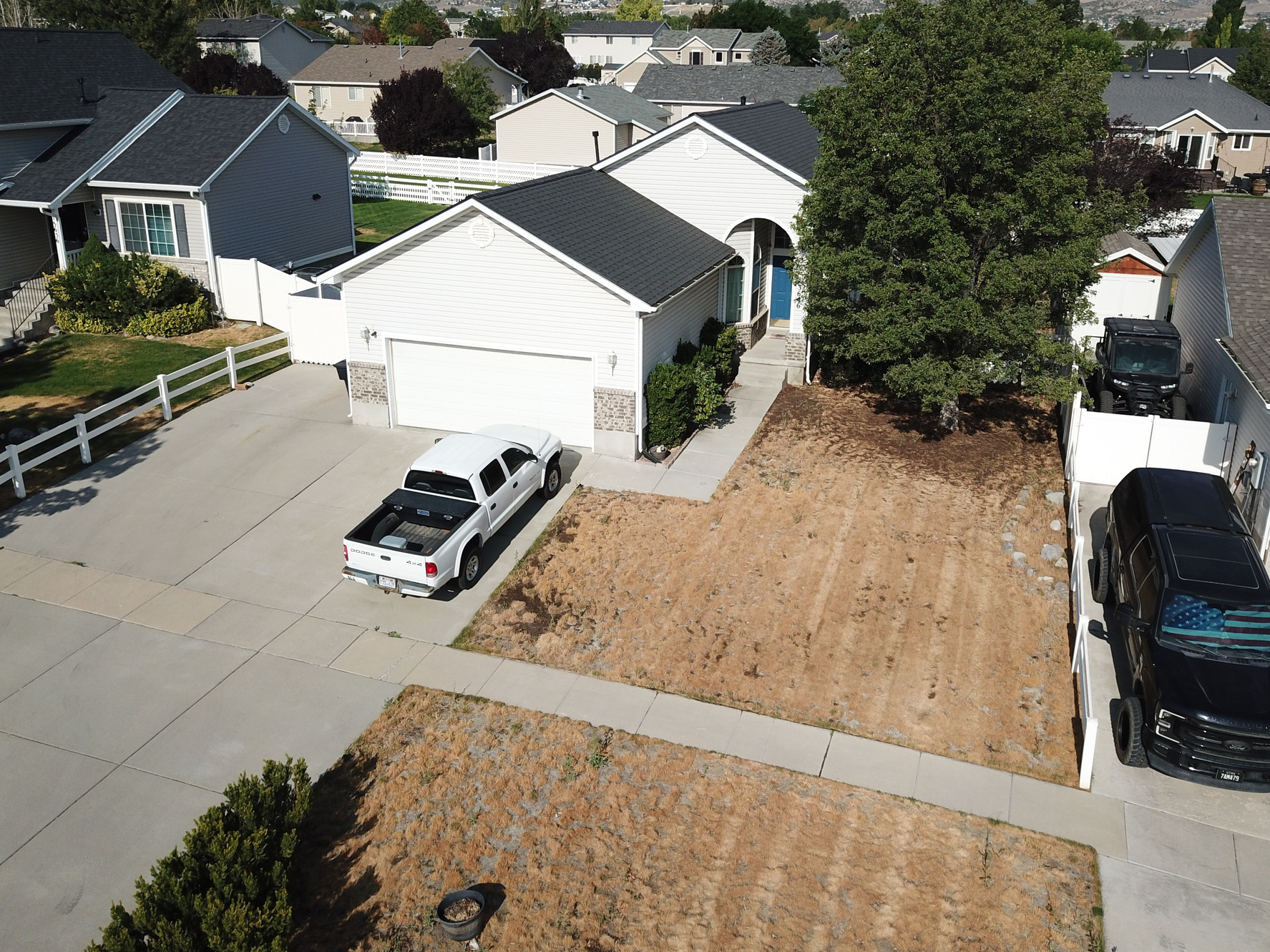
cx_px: 670
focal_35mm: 30
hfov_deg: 59.9
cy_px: 428
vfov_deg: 46.7
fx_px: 1101
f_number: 2.2
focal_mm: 4.73
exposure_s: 1/2203
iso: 100
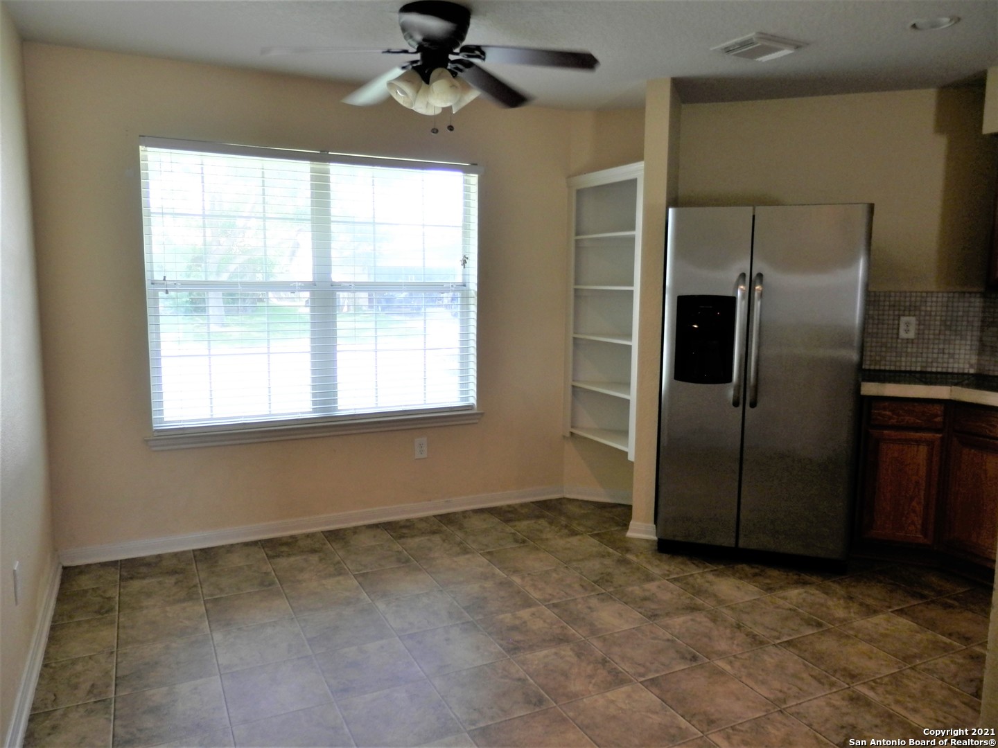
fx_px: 721
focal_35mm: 25
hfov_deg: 69.4
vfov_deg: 54.9
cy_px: 374
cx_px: 499
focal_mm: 4.5
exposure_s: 1/40
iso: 80
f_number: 3
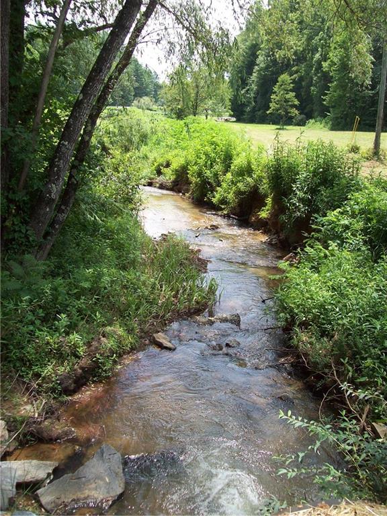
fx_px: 537
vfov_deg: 51.4
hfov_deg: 39.7
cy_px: 258
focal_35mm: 36
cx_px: 194
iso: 80
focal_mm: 6
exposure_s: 1/411
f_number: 2.7
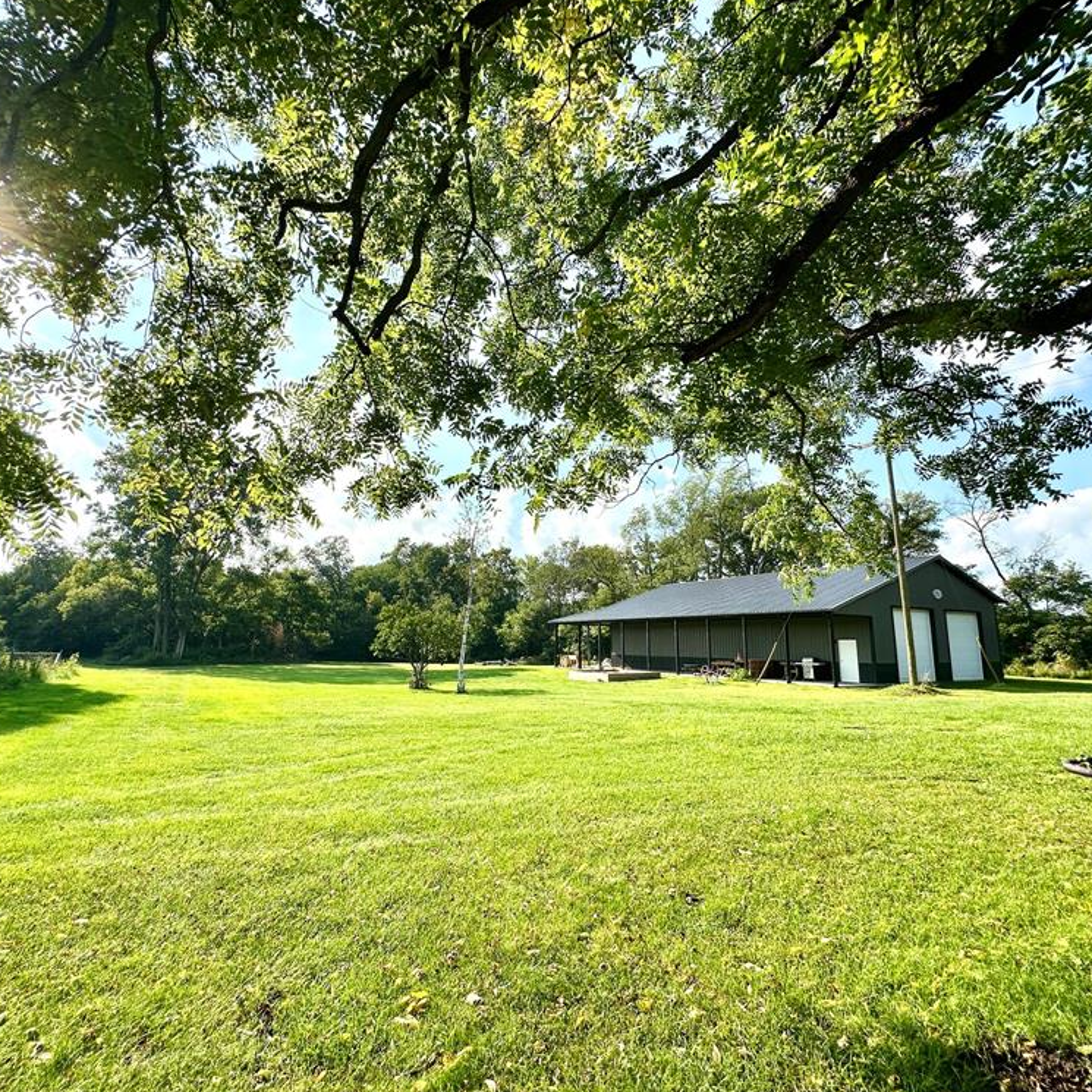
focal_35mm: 17
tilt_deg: +10.1
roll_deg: -0.5
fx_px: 607
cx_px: 494
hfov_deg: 83.7
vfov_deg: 84.0
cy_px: 542
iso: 50
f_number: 2.2
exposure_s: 1/1473
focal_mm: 2.22
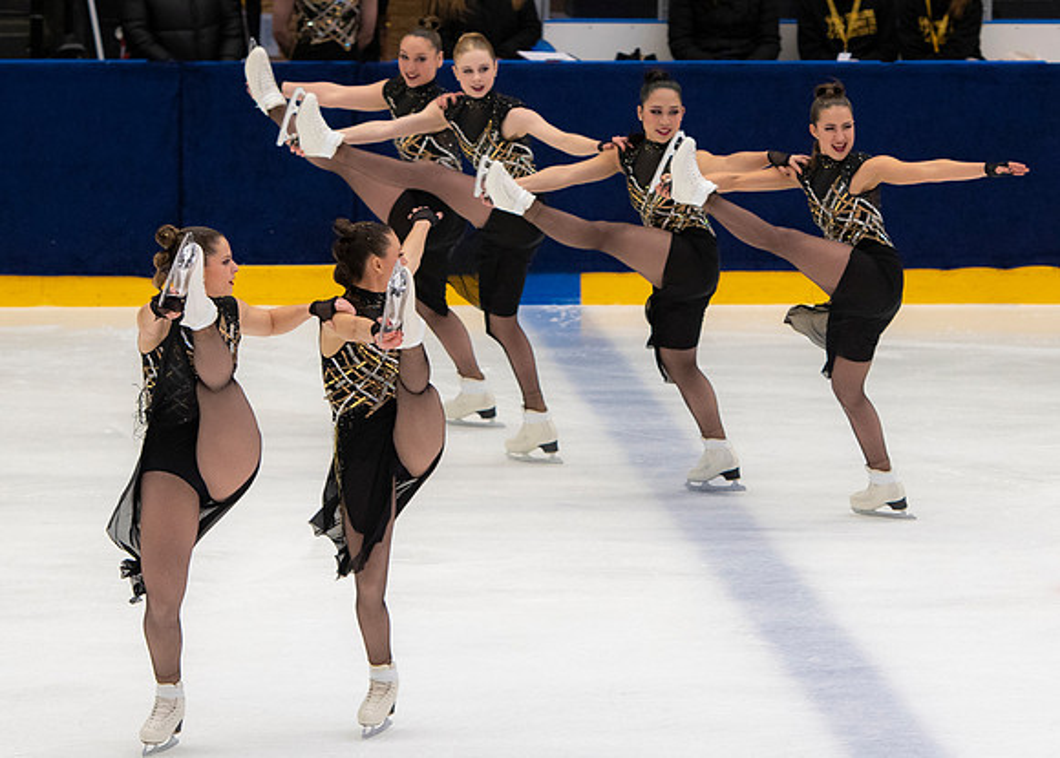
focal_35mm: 284
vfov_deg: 5.1
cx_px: 564
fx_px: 8542
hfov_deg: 7.1
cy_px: 195
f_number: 3.5
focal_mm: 116
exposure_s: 1/400
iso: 720
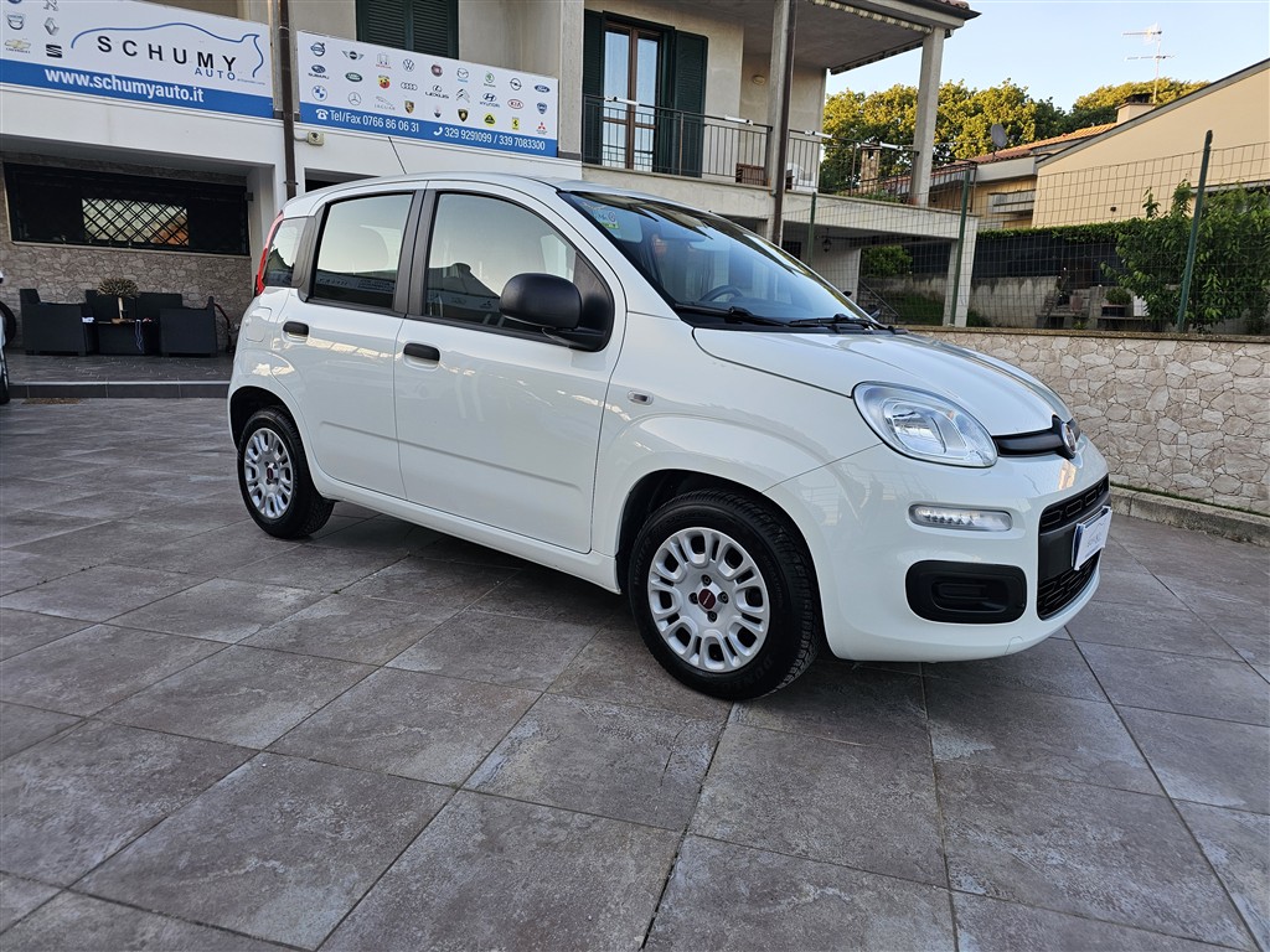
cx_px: 635
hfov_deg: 73.9
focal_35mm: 23
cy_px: 476
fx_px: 844
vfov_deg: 58.9
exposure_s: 1/359
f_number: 1.7
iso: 64
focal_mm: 6.3
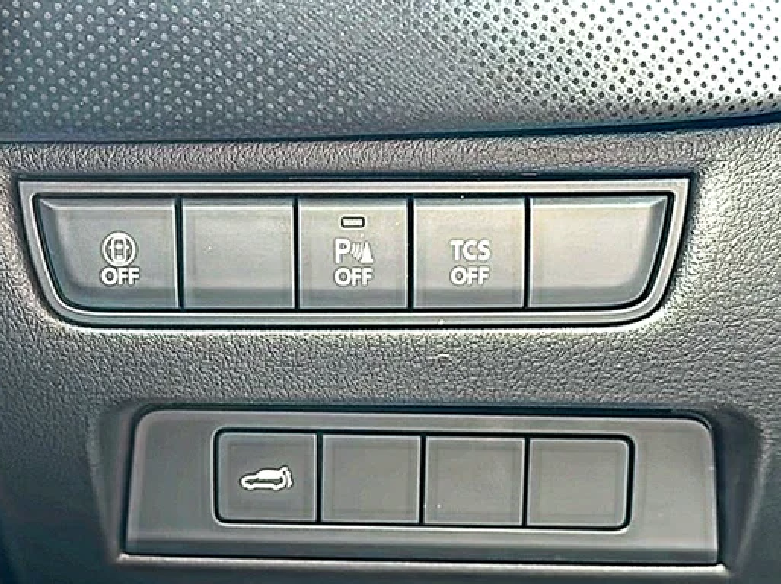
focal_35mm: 56
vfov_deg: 26.1
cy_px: 326
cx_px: 344
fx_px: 1263
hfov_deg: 34.3
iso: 100
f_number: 1.78
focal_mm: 6.86
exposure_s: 1/40
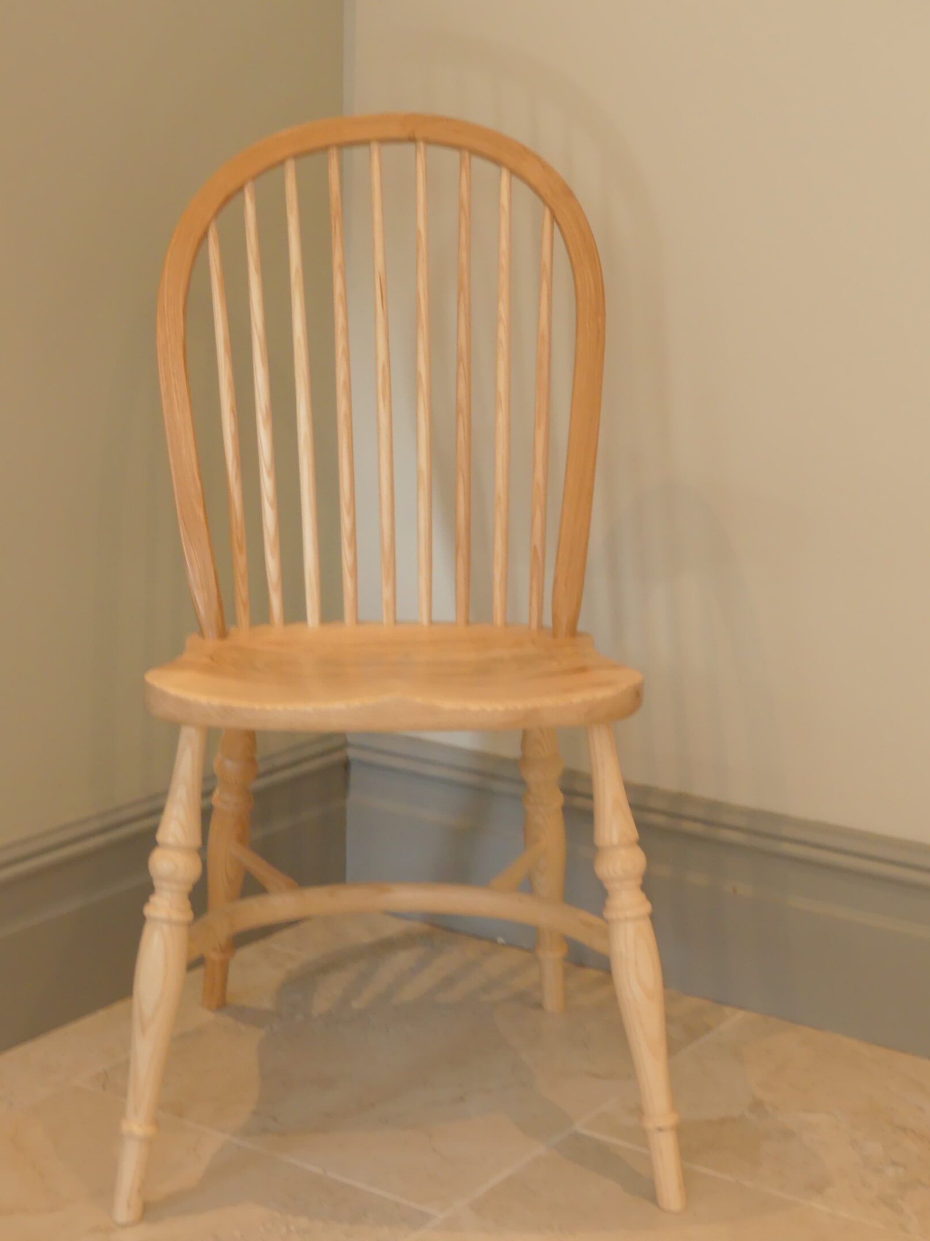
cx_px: 414
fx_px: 2078
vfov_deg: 33.2
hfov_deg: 25.2
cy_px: 699
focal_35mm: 58
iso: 320
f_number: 2.8
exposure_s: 1/80
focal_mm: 8.7
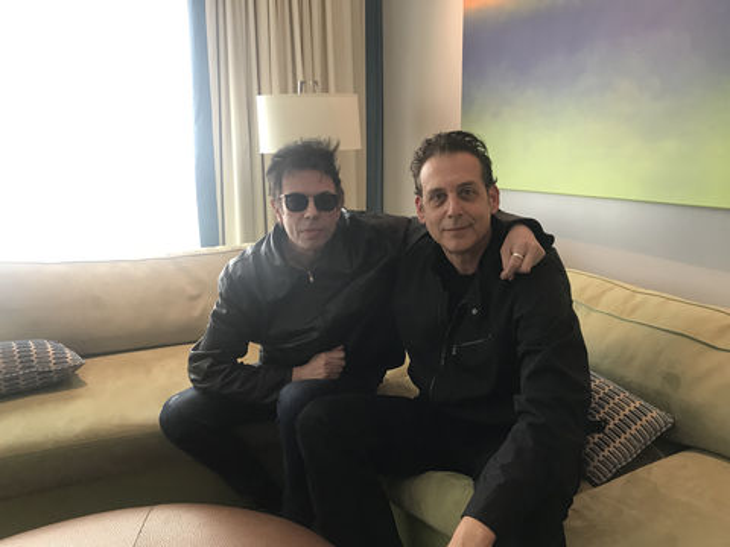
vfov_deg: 49.7
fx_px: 590
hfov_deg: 63.4
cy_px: 274
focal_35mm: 28
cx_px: 365
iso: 40
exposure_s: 1/20
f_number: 1.8
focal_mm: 3.99
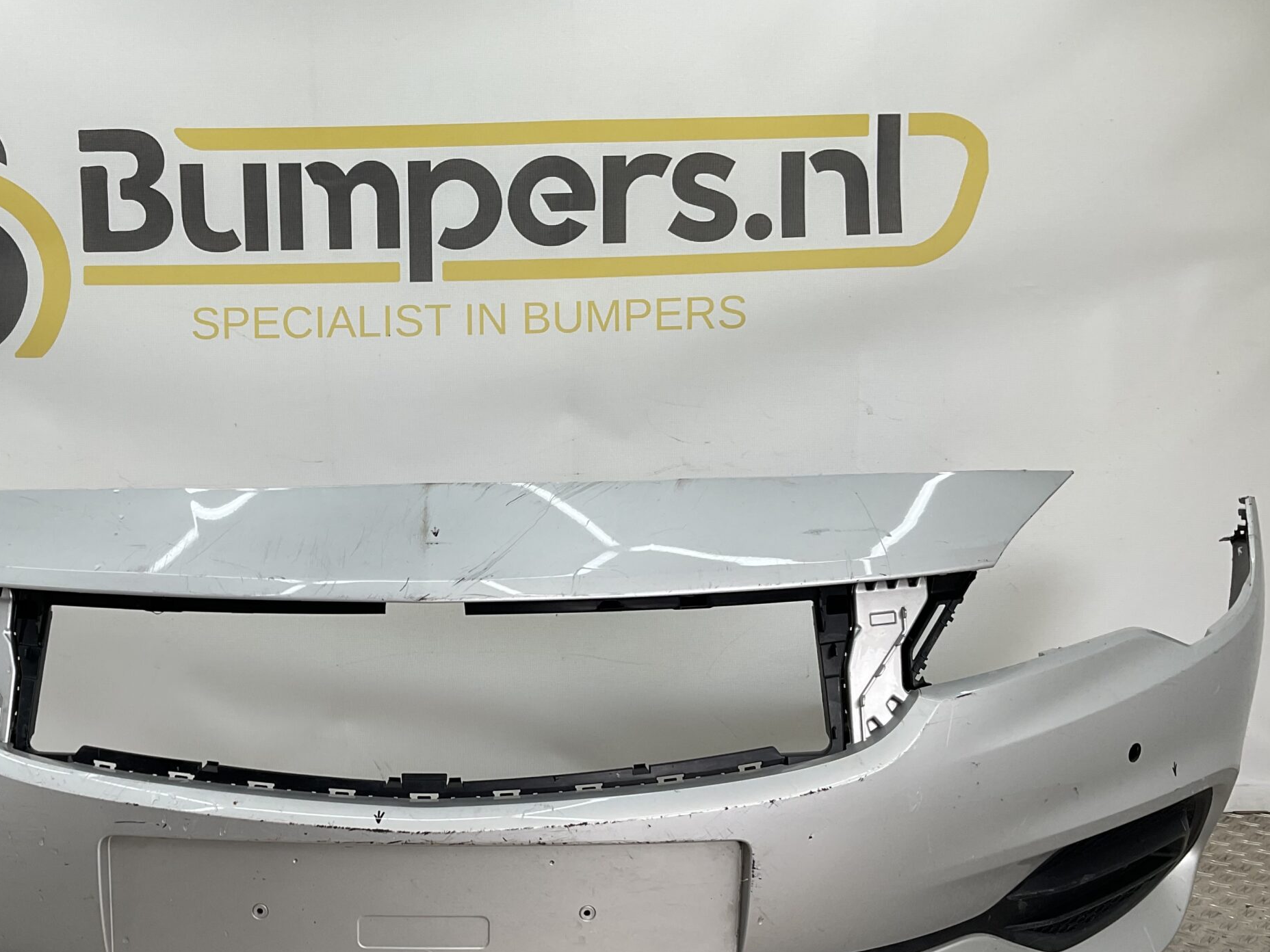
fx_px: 1468
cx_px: 430
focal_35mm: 40
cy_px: 649
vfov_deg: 35.5
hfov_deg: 46.1
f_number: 1.8
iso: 16
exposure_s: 1/155
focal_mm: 3
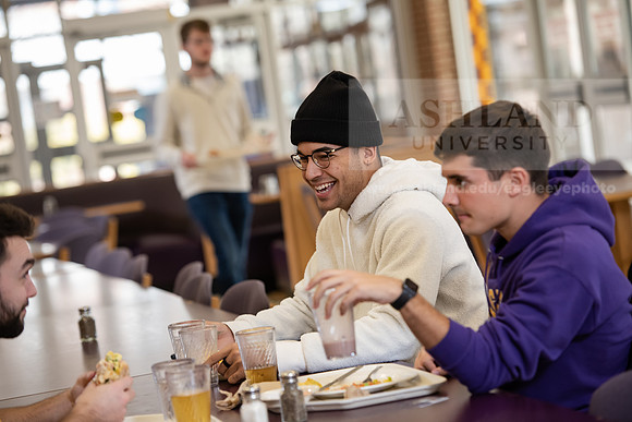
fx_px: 2283
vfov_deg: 10.6
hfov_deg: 15.8
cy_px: 211
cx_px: 316
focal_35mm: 130
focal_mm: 130
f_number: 3.5
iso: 1000
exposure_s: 1/200
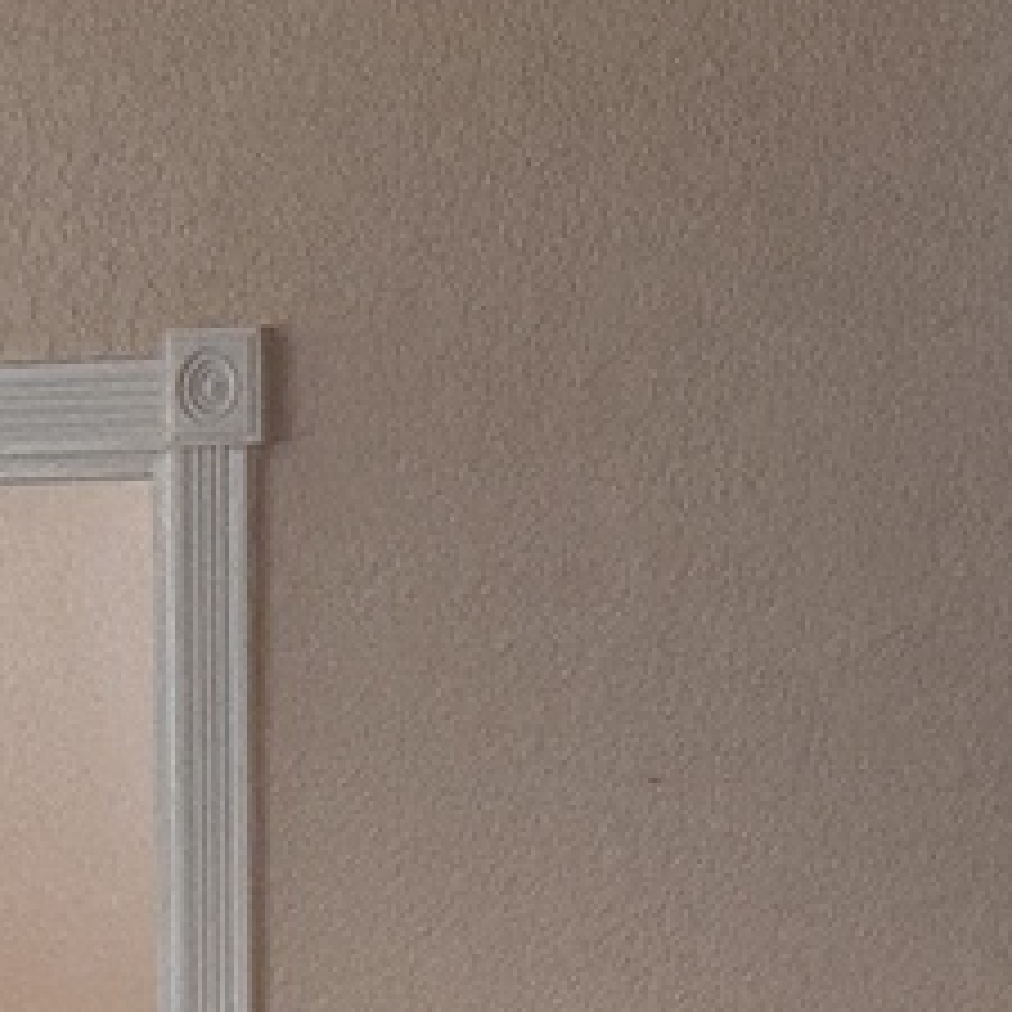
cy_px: 1664
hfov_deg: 12.7
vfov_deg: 12.1
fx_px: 4498
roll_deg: +1.1
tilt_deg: -14.2
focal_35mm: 136
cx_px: 99
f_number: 1.78
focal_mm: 6.76
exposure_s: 1/142
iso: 100
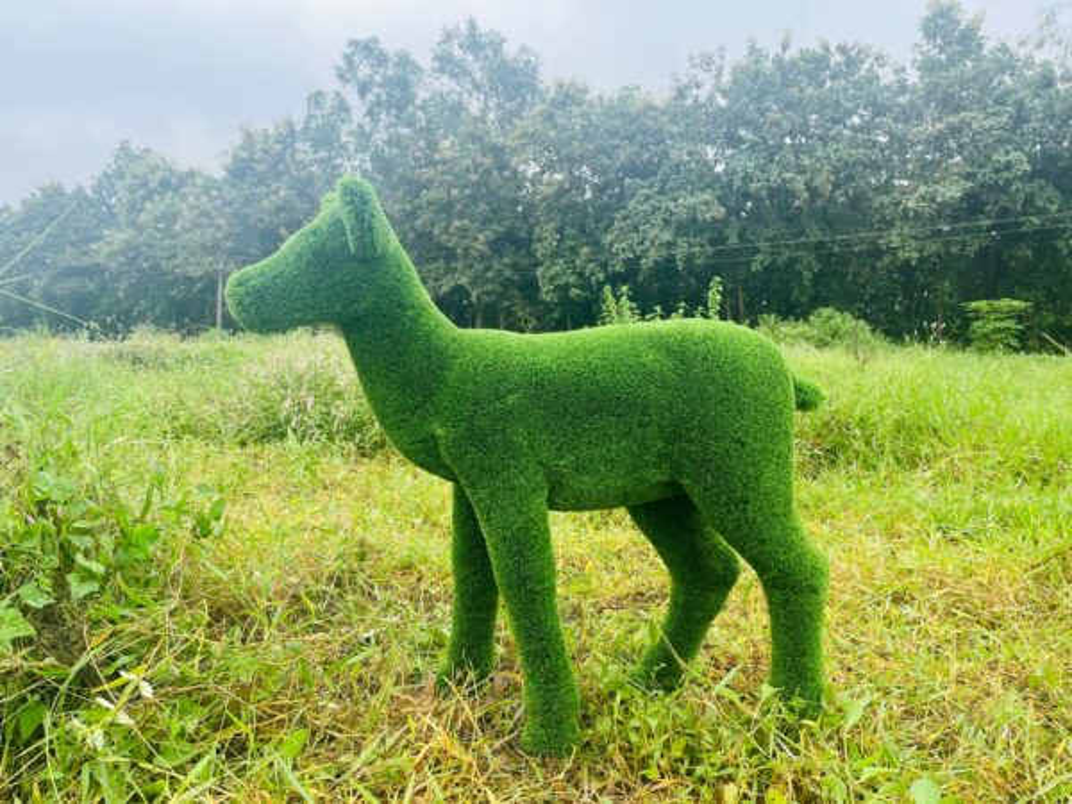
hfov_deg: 67.3
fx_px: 805
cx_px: 536
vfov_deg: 53.1
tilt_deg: -1.8
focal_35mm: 26
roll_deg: +0.0
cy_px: 402
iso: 50
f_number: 1.6
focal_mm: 5.1
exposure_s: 1/858
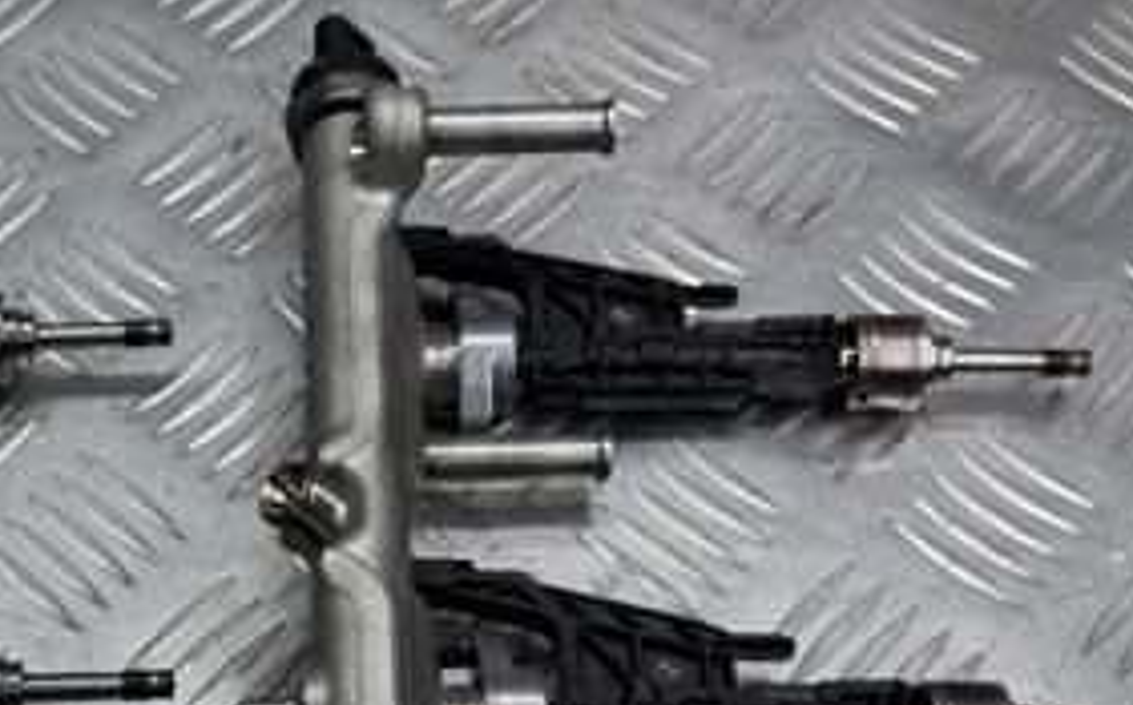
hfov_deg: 33.9
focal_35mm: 58
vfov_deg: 21.5
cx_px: 190
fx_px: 1789
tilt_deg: -62.3
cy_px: 701
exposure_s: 1/598
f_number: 1.78
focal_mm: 6.76
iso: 80
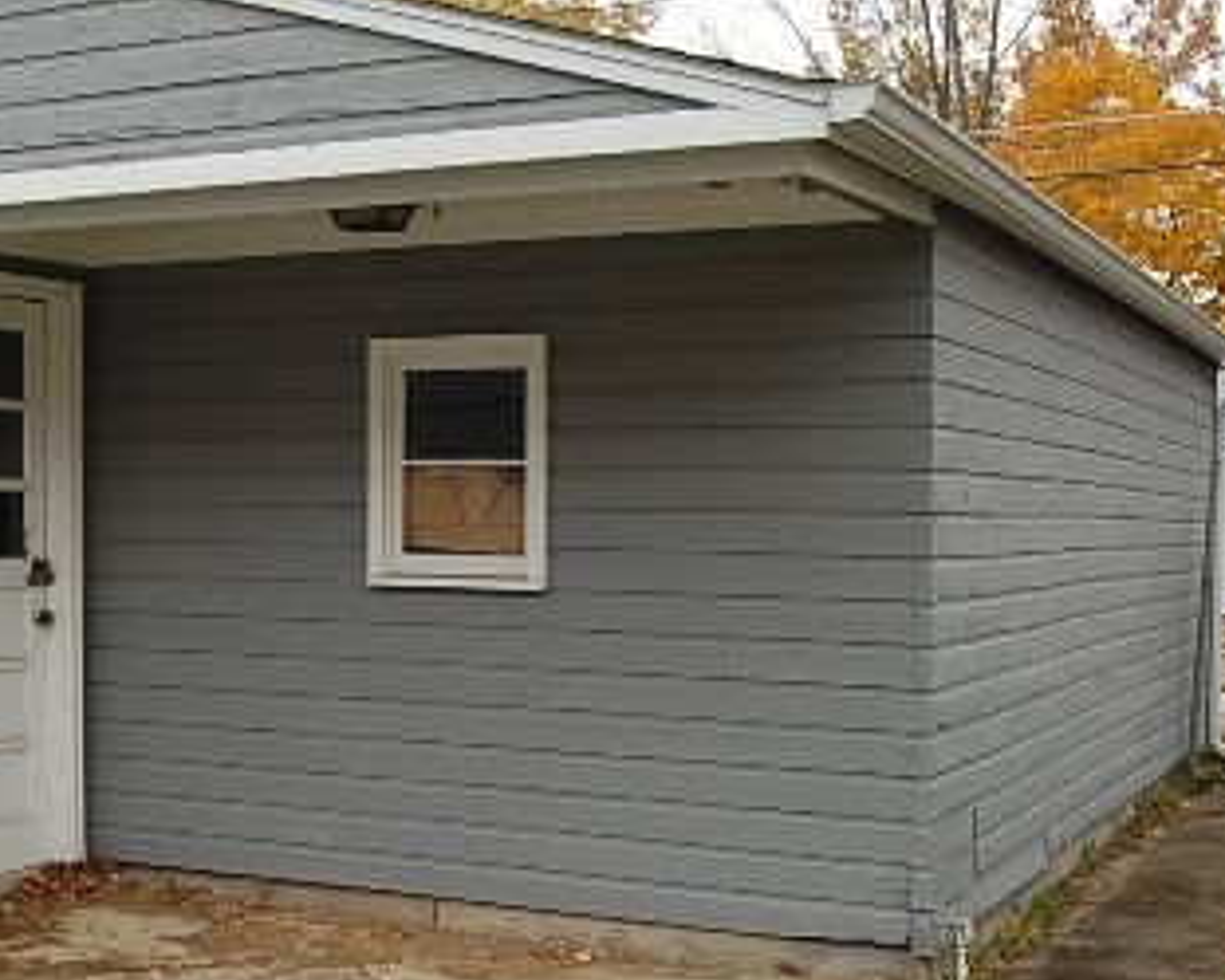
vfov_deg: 27.6
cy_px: 606
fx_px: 1993
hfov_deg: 33.6
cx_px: 339
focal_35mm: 55
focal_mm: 19
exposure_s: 1/125
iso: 360
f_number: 5.6
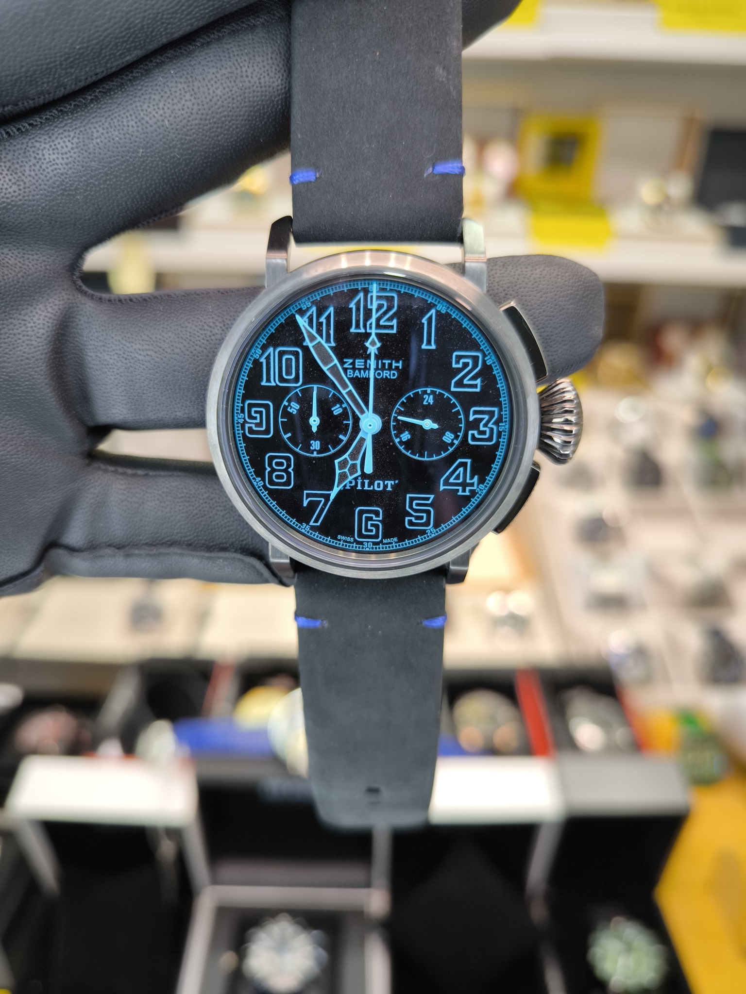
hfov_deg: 56.8
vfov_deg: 71.6
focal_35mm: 24
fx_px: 690
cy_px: 497
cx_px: 373
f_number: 1.9
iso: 100
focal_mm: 6.92
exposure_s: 1/100
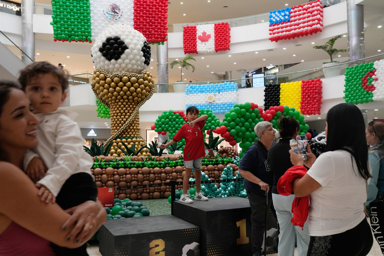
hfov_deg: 54.4
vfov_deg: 37.8
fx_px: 373
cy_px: 128
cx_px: 192
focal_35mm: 35
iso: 2500
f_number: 7.1
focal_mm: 35
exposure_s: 1/160
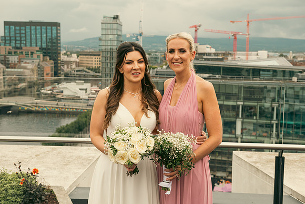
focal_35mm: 50
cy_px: 102
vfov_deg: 27.0
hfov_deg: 39.6
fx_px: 424
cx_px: 152
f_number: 6.3
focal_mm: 50
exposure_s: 1/250
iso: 200
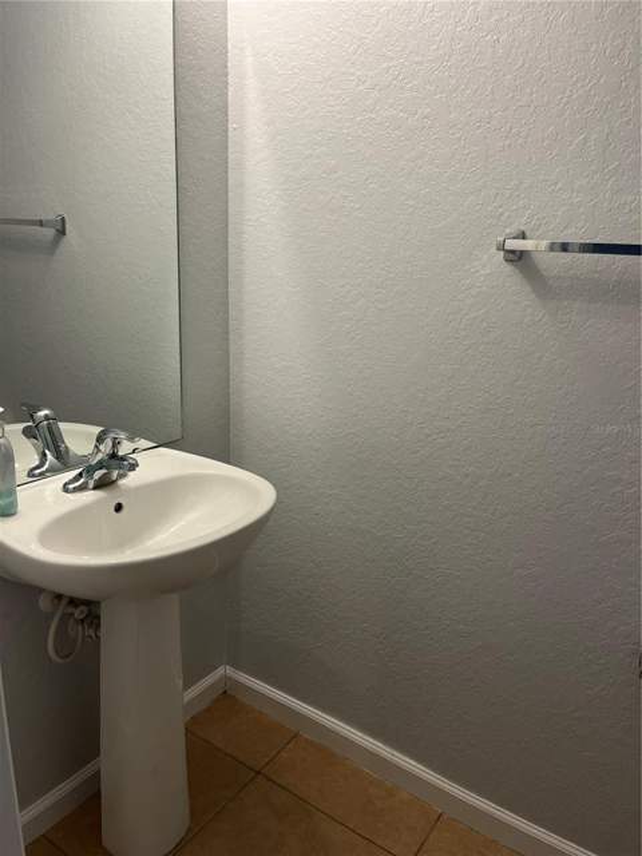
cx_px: 321
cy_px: 428
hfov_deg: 53.1
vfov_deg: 67.3
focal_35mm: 26
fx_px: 643
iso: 80
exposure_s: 1/60
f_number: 1.6
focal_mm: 5.1
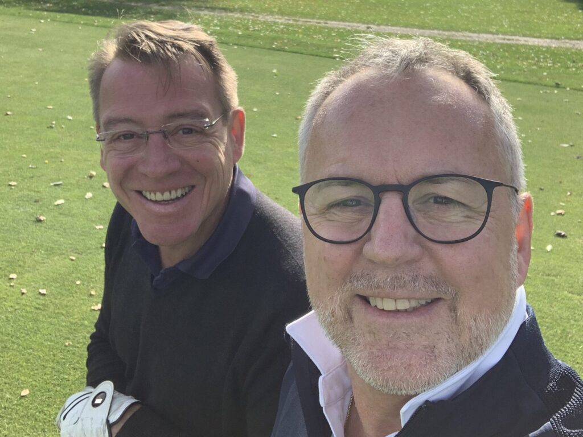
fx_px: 539
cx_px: 292
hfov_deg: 56.8
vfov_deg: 44.2
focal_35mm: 32
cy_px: 218
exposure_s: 1/406
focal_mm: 2.87
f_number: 2.2
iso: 16
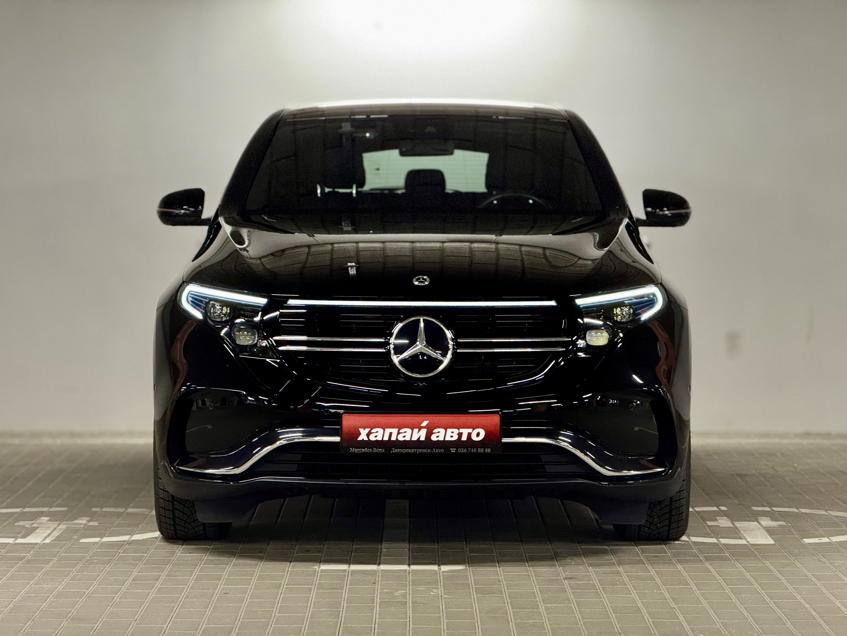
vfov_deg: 12.3
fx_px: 2936
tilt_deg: -1.7
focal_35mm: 120
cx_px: 424
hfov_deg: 16.4
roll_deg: +0.2
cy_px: 318
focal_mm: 15.66
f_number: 2.8
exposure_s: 1/58
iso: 640
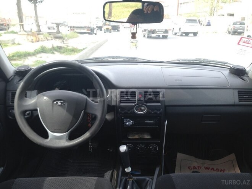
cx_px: 126
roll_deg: -1.3
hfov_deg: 55.4
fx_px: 240
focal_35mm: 33
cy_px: 94
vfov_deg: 42.9
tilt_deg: -19.0
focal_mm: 4.12
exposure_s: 1/168
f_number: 2.4
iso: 50
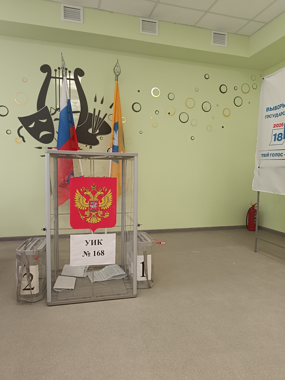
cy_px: 190
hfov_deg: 56.8
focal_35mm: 24
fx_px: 263
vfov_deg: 71.6
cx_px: 142
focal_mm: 6.14
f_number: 1.65
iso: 277
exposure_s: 1/100
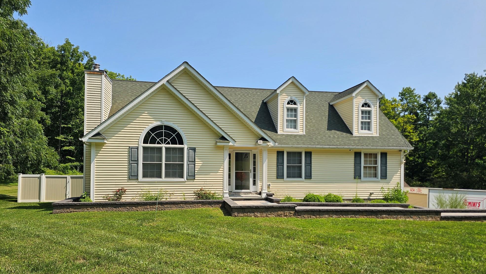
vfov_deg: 44.2
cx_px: 245
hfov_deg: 71.9
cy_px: 164
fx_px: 335
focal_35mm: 26
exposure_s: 1/950
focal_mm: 6.3
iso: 10
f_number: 1.7
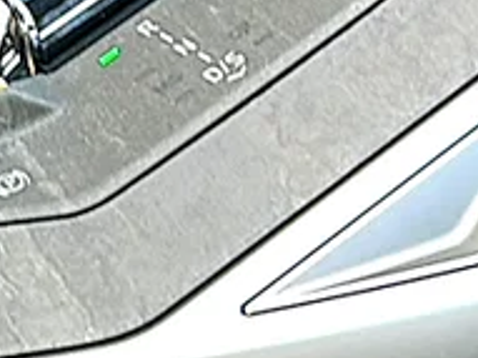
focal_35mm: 161
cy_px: -109
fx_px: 2222
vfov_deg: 9.1
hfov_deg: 12.0
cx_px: -105
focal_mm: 6.86
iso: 50
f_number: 1.78
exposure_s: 1/94
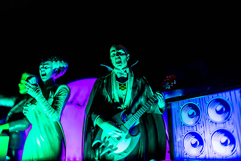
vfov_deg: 37.9
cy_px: 80
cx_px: 120
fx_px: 234
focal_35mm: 35
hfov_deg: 54.4
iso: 200
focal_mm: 35
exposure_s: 1/320
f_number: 1.4
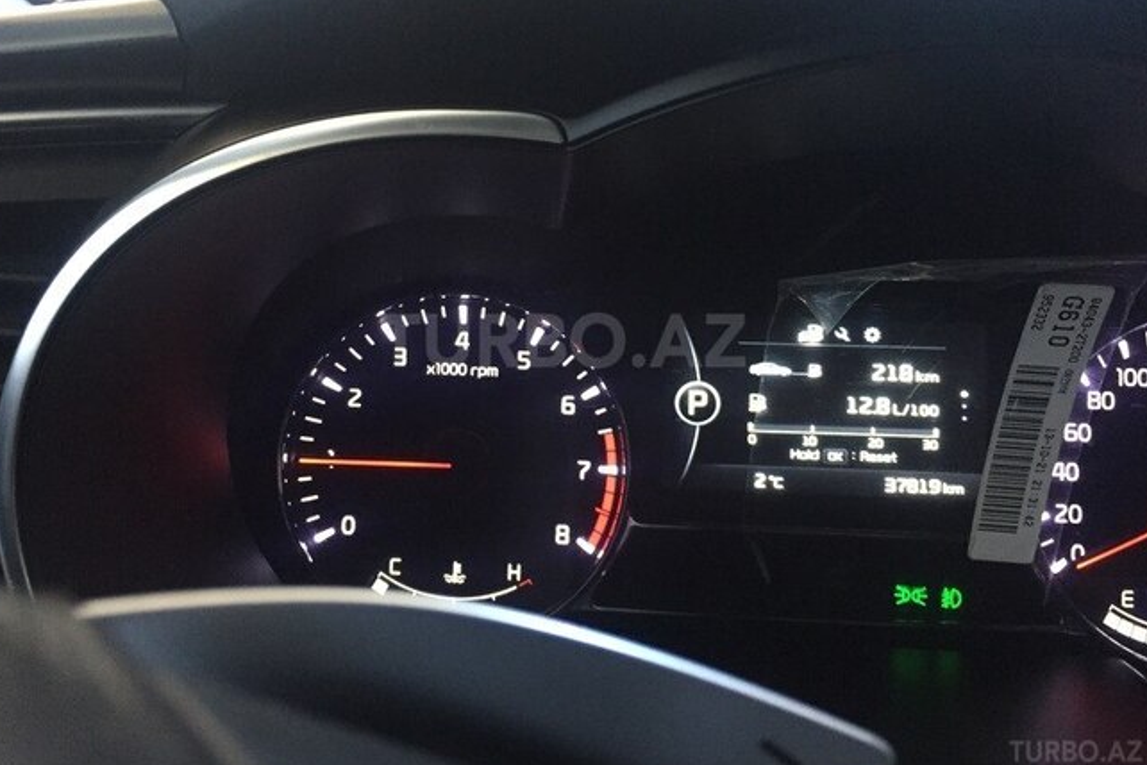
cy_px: 340
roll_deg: +0.4
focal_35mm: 31
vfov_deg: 42.3
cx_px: 563
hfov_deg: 60.3
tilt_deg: -15.3
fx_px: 988
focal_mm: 4.15
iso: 250
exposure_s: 1/25
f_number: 2.2
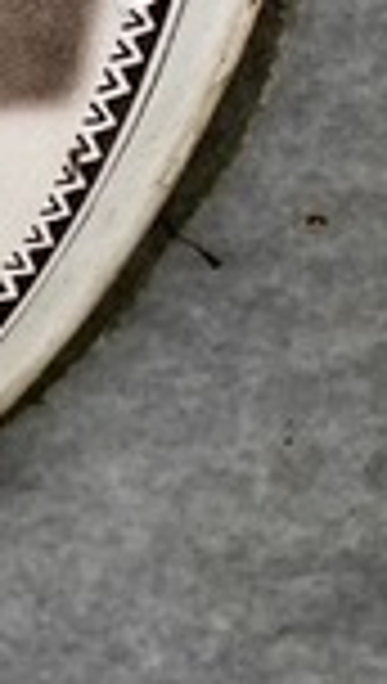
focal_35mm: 149
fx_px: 2706
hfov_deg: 7.3
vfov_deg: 13.7
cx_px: -756
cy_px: -288
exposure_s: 1/122
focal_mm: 4.25
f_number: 1.8
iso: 40
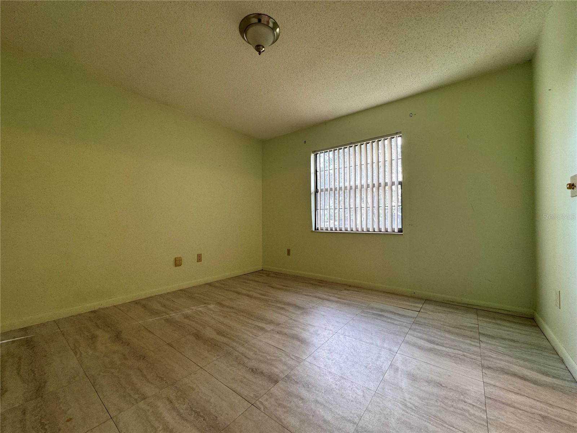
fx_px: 233
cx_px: 288
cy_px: 216
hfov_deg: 102.1
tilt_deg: -0.1
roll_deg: +0.0
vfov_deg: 85.7
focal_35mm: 14
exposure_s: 1/120
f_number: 2.2
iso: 125
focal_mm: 2.22
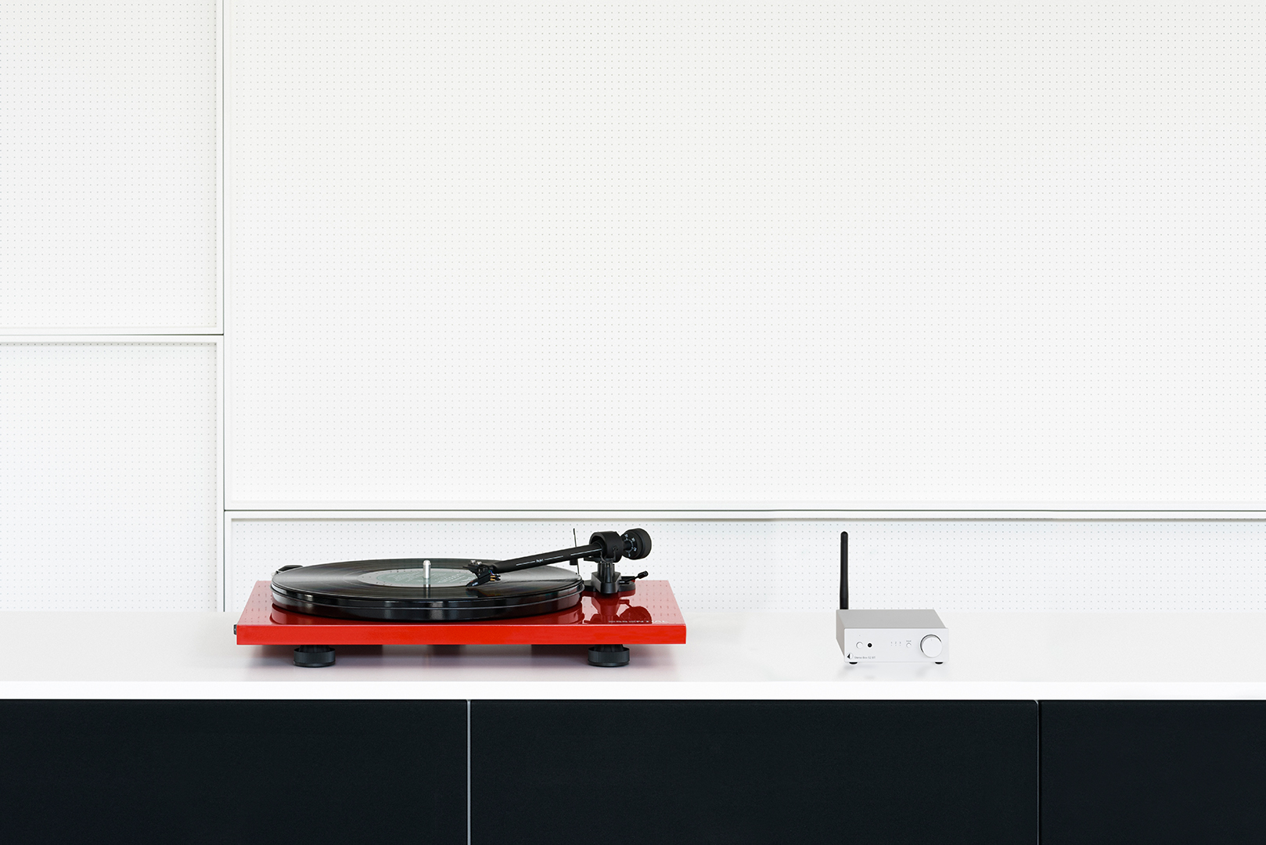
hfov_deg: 19.4
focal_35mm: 105
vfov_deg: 13.1
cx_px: 633
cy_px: 422
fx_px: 3694
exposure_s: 1
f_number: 13
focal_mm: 105
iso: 125
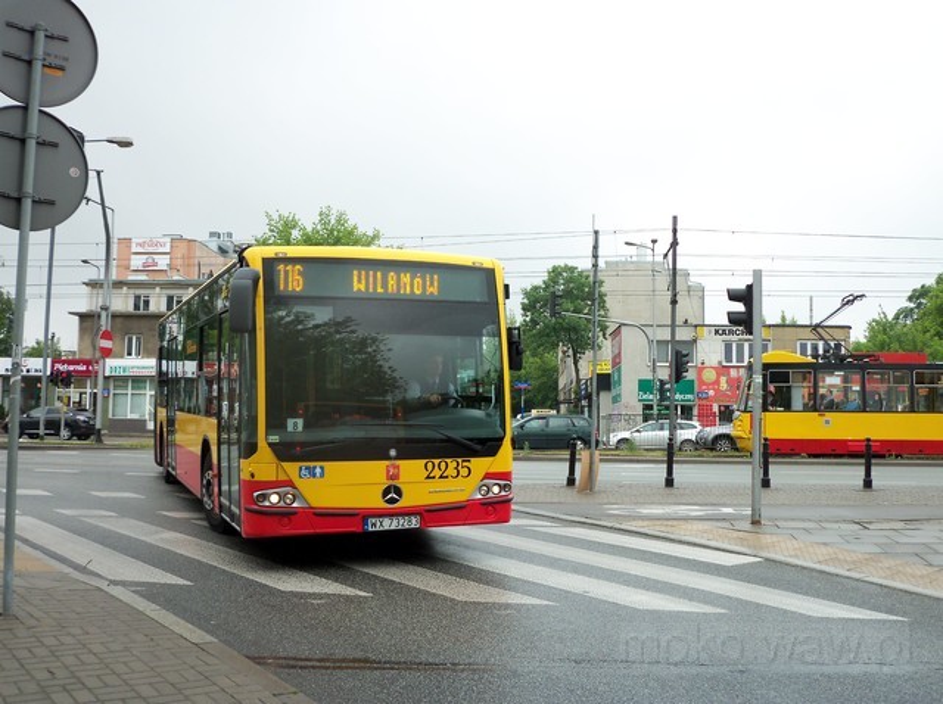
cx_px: 472
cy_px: 352
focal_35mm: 34
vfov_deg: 41.7
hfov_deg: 54.0
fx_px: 925
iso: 80
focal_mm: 5.7
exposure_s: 1/320
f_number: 2.9
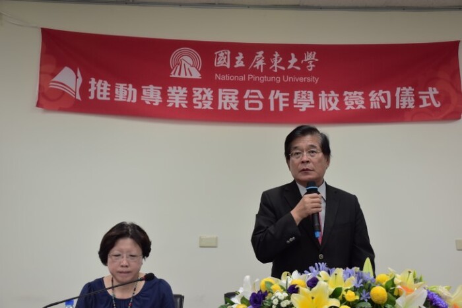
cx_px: 231
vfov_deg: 28.1
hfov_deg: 41.1
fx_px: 616
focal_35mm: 48
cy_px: 154
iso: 800
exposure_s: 1/60
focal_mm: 32
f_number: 5
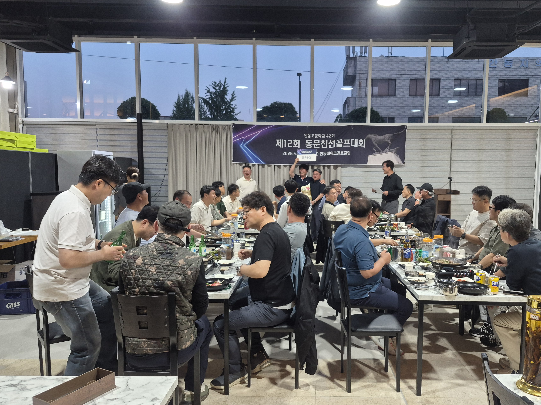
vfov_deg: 51.4
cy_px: 209
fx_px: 422
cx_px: 306
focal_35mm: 27
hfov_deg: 65.1
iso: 200
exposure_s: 1/120
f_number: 1.8
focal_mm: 5.4
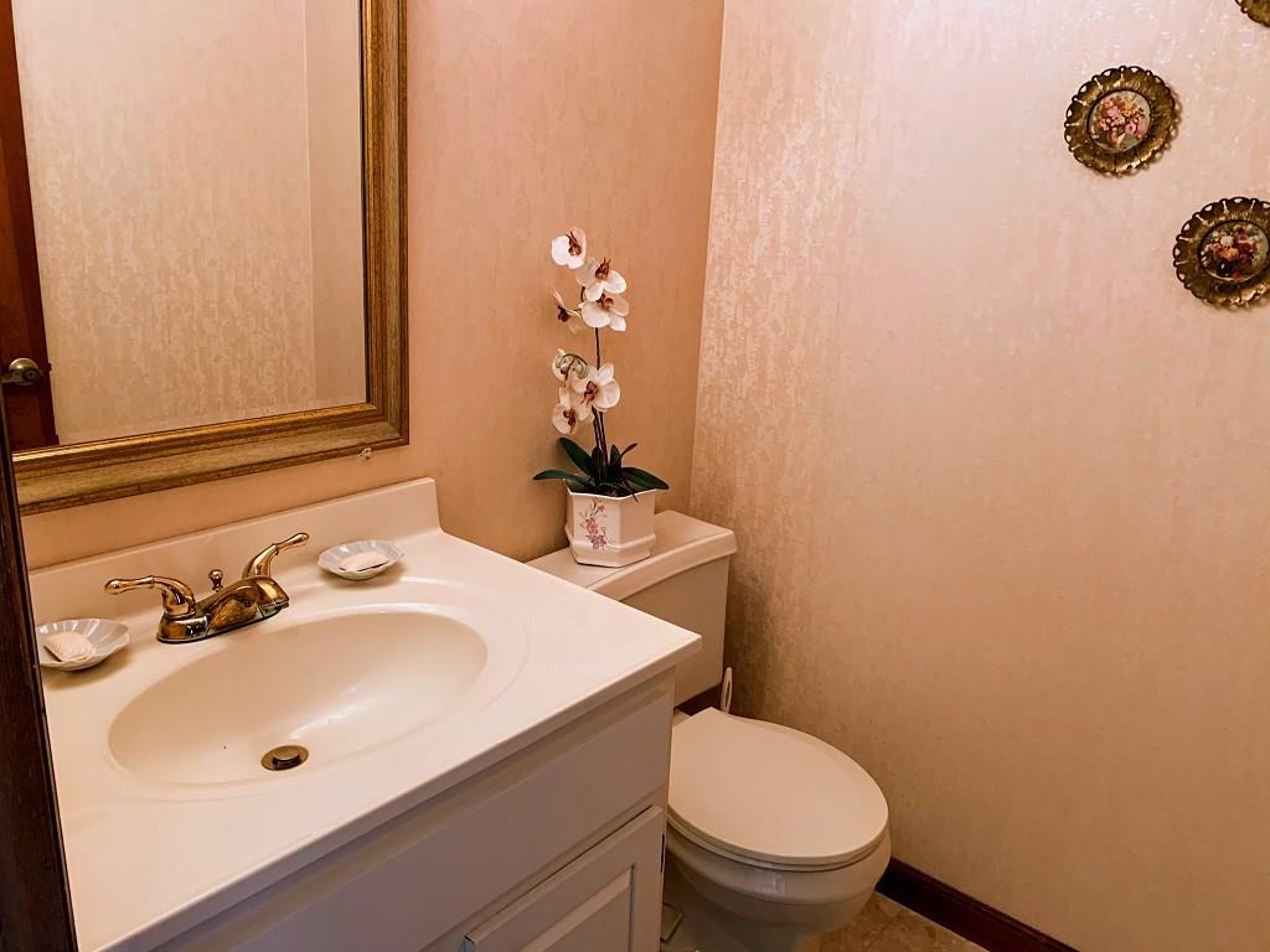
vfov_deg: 53.1
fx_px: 954
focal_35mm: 26
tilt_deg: -14.8
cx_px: 635
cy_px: 476
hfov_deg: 67.3
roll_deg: -2.7
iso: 100
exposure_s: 1/60
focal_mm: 4.25
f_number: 1.8
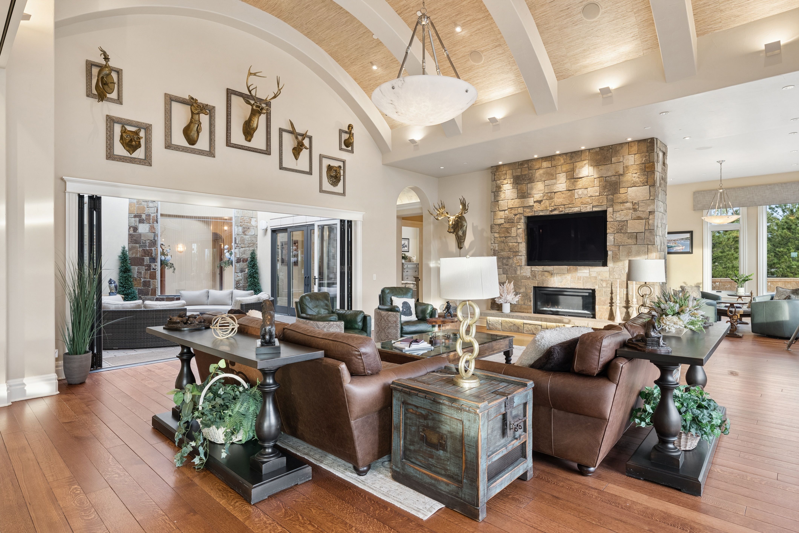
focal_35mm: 19
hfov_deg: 86.9
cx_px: 400
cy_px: 266
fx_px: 422
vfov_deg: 64.6
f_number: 8
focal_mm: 19
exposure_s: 1/15
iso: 500
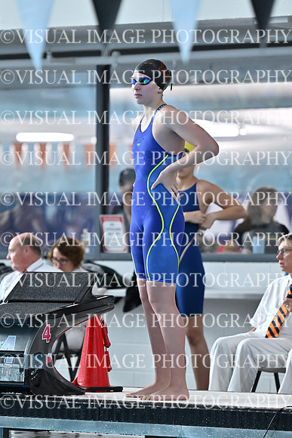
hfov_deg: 6.1
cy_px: 219
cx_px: 146
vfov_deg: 9.1
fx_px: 2736
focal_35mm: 225
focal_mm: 150
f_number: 2.8
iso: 1250
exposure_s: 1/1600
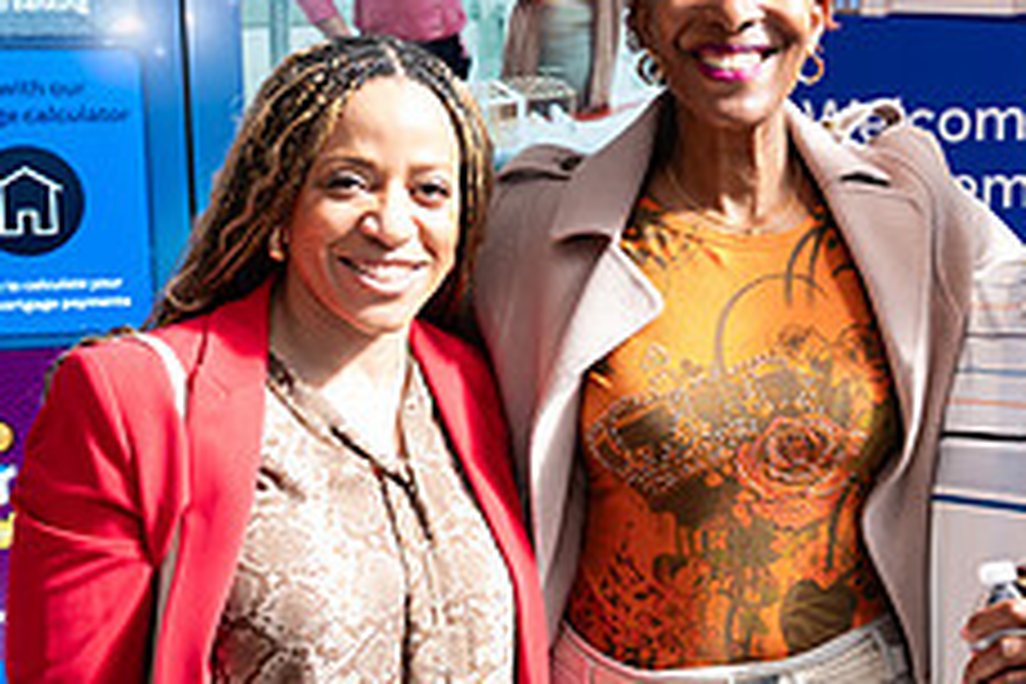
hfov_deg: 28.1
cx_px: 735
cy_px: 404
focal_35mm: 71
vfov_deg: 19.2
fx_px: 2023
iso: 400
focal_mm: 26
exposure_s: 1/200
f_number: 3.2
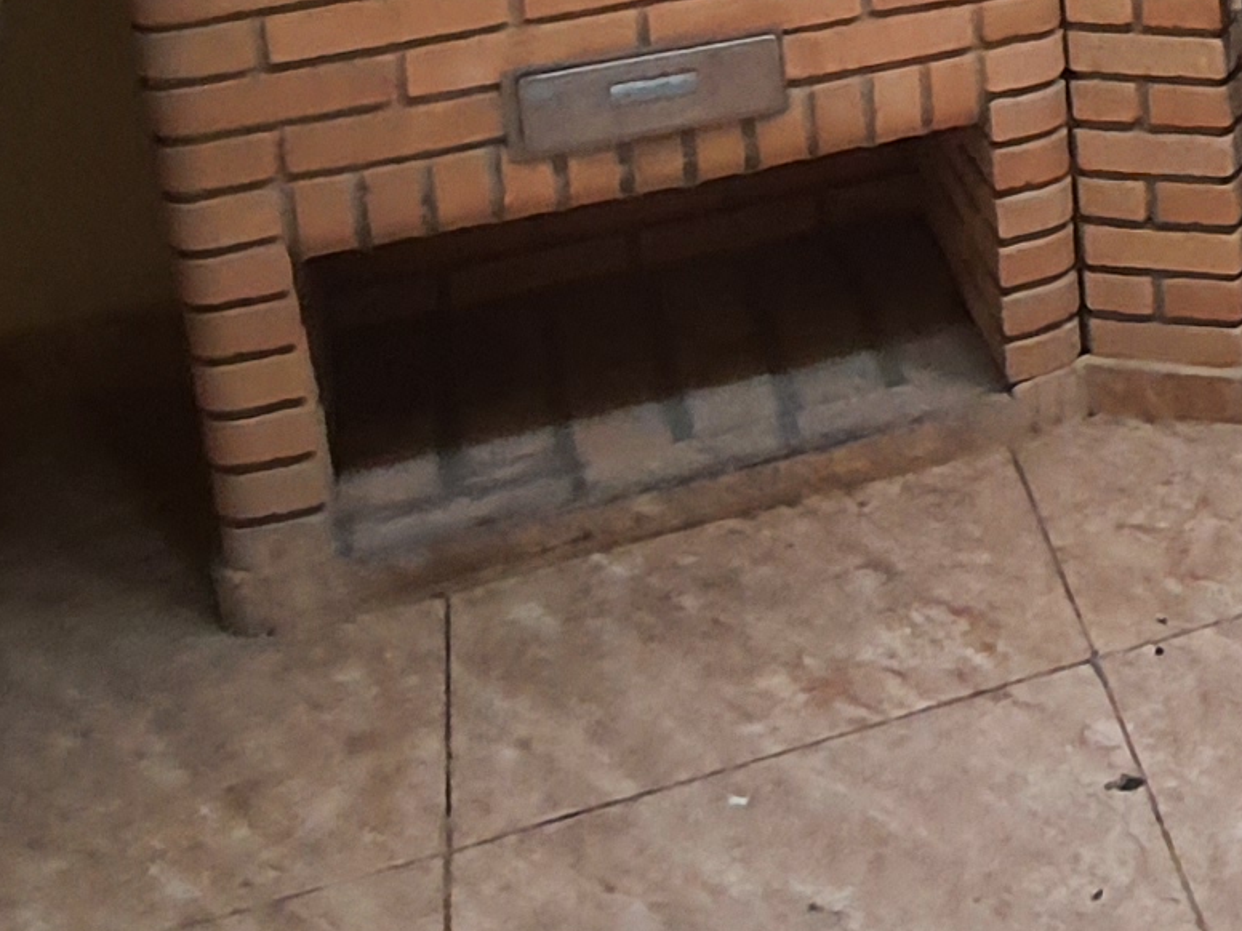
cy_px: -285
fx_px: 2404
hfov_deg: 22.5
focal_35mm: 67
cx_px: 1962
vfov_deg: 20.1
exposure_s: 1/60
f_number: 2.2
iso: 200
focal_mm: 1.74
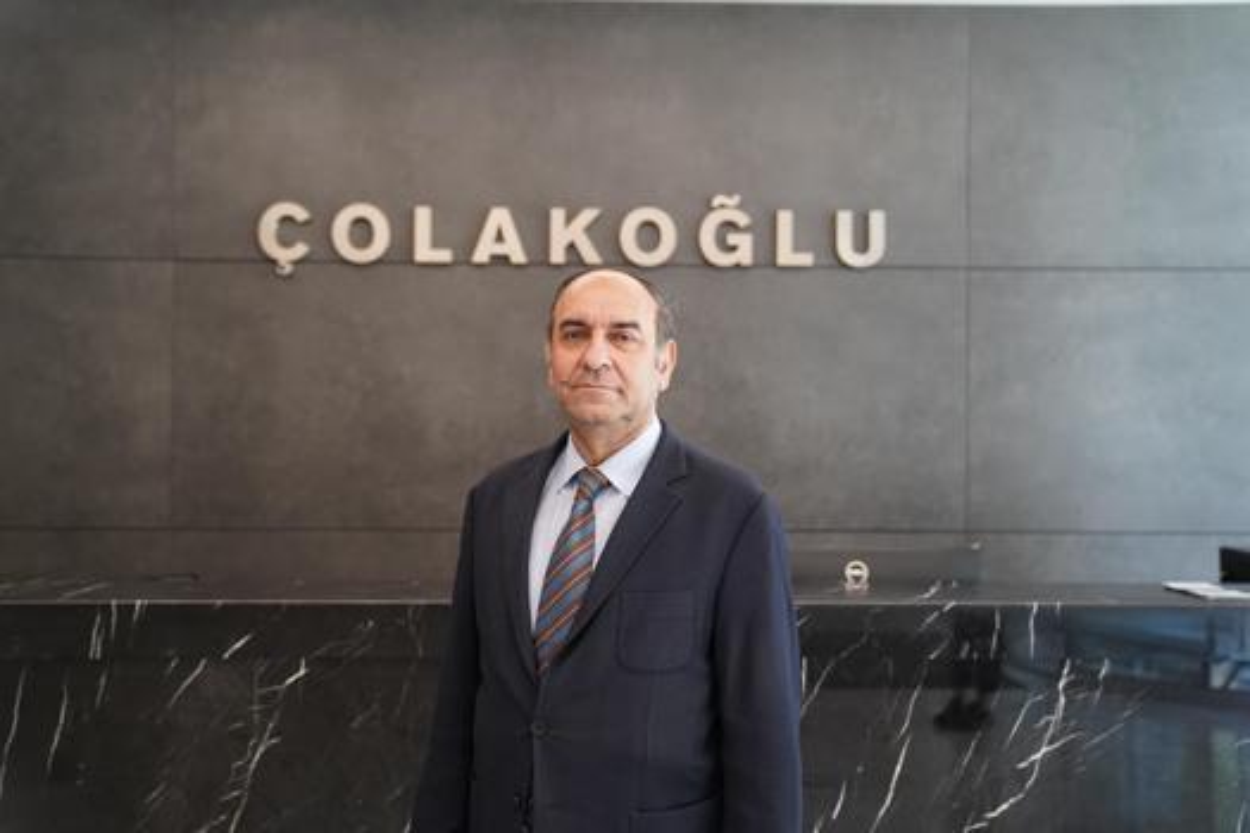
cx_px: 625
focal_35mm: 38
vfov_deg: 35.1
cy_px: 416
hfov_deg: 50.7
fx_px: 1319
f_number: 2.8
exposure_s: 1/640
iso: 4000
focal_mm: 38
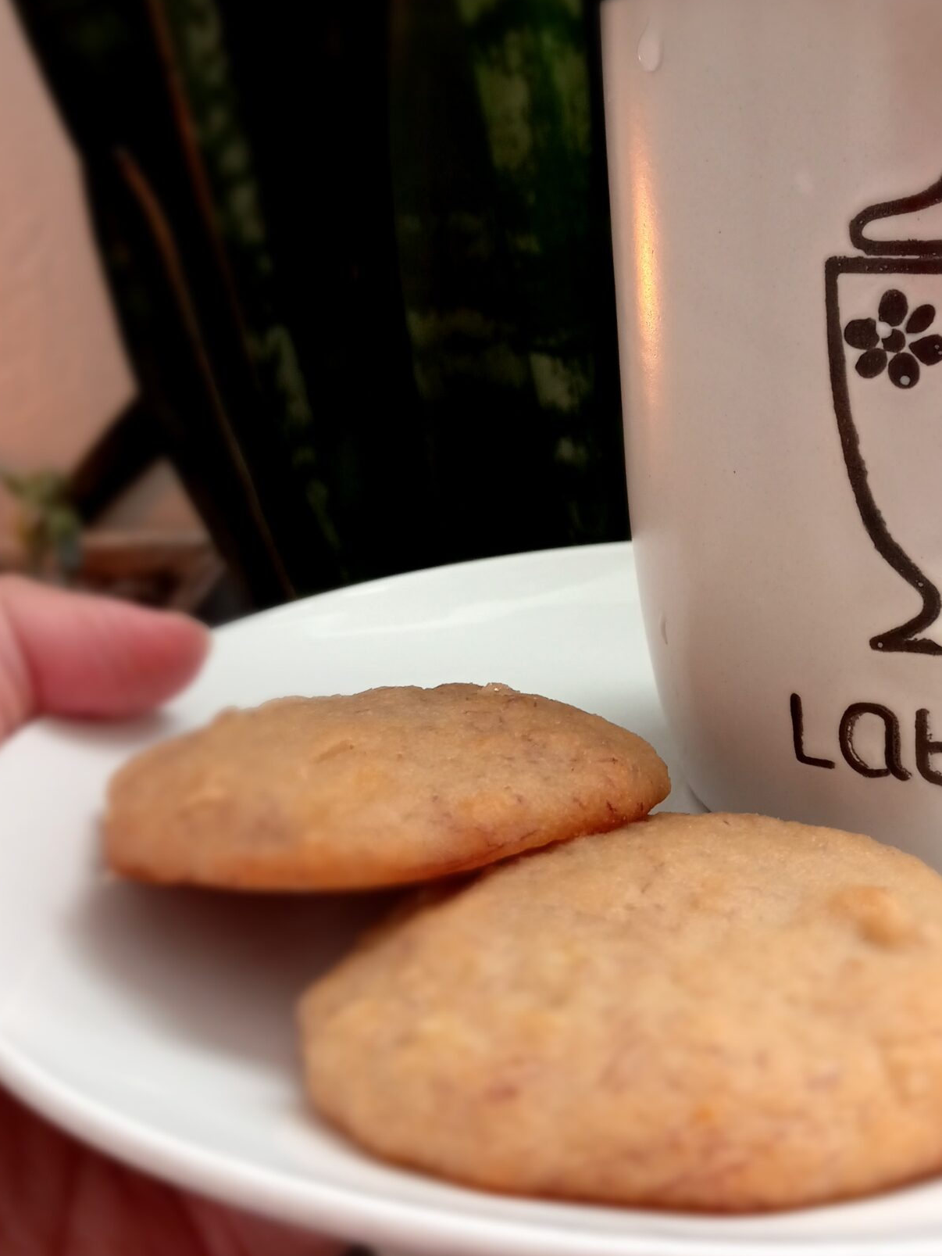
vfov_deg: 43.5
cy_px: 466
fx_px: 1560
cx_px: 690
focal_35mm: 43
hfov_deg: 33.0
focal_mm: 3.94
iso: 64
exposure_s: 1/120
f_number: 1.8
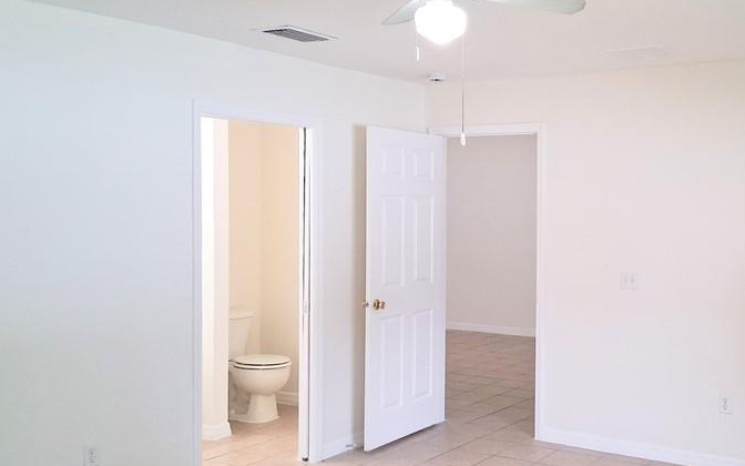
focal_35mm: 42
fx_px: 853
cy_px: 229
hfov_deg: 45.9
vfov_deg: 30.5
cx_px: 540
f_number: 1.8
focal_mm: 3.98
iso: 320
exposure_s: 1/120
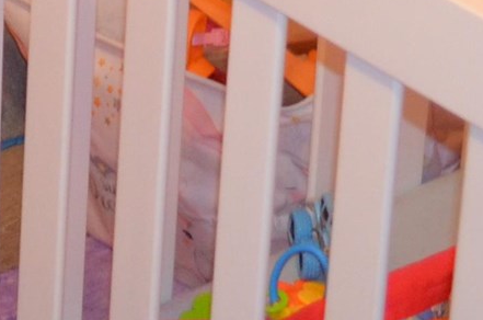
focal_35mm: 188
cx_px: -49
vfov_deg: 6.5
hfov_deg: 10.8
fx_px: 2517
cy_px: -739
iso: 900
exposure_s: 1/60
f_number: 3.5
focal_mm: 18
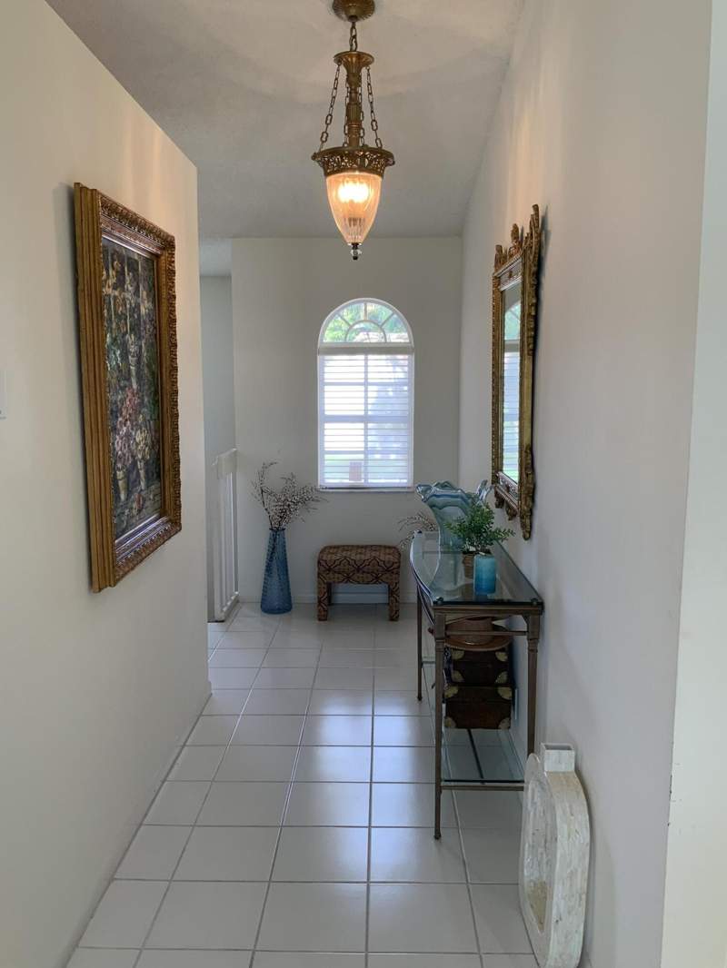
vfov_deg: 61.6
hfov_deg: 48.2
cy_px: 484
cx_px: 364
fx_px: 812
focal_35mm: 29
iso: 40
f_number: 1.8
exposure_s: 1/60
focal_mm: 3
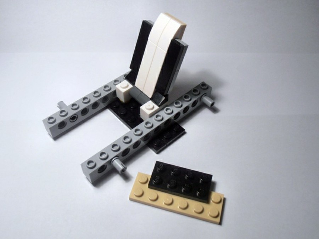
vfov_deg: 38.7
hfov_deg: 50.1
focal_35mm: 37
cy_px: 120
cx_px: 160
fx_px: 341
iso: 80
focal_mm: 6.61
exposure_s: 1/60
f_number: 3.9
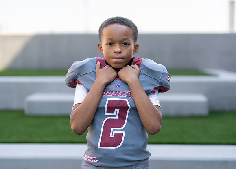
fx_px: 400
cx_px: 122
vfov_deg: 23.8
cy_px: 86
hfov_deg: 32.9
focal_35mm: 60
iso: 100
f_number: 1.2
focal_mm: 50
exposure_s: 1/1600
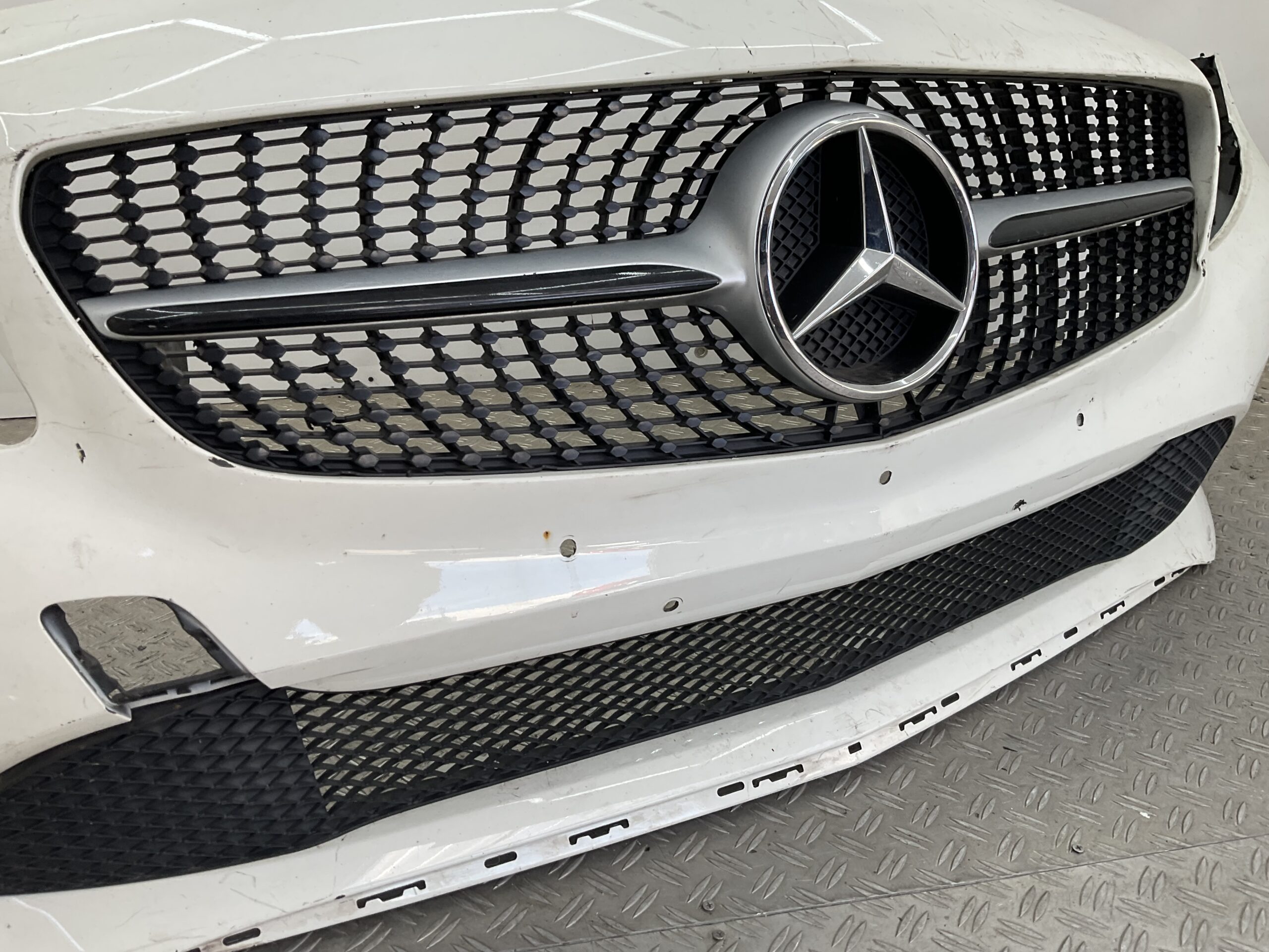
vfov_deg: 48.2
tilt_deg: -23.7
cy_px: 476
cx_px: 634
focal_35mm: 29
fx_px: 1063
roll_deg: +1.8
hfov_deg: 61.7
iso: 16
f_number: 1.8
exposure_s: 1/154
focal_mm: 3
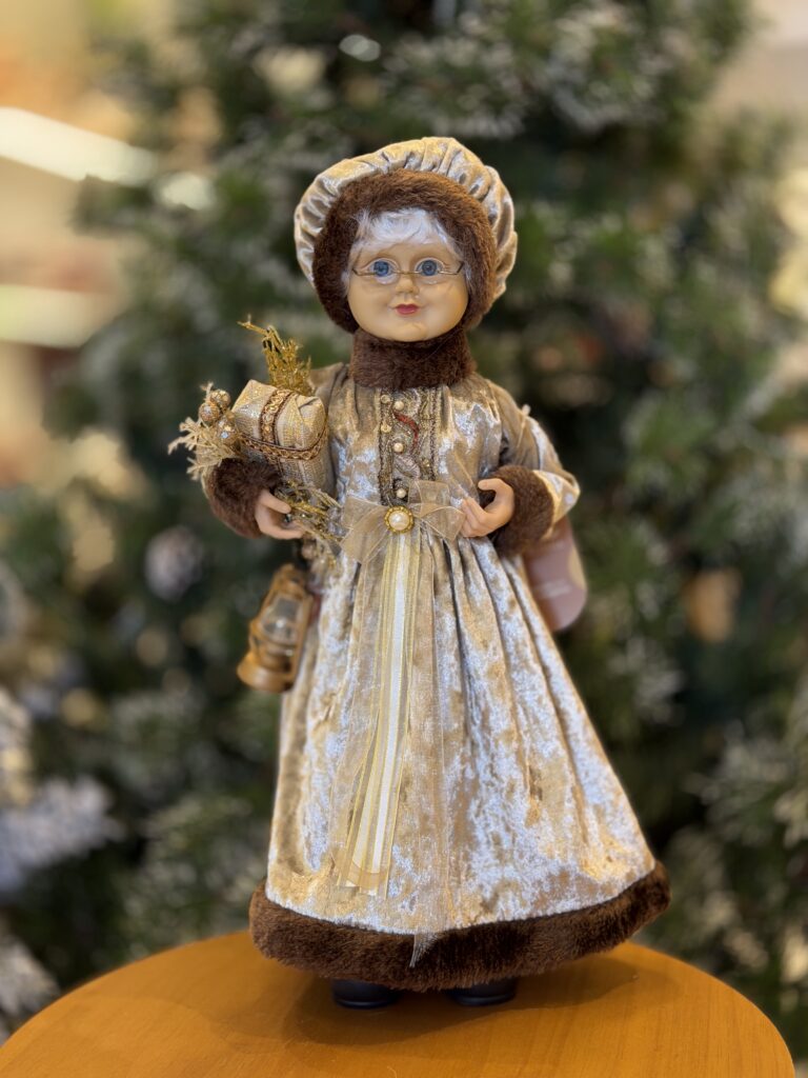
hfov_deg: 30.3
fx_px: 1494
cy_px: 539
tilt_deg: -5.2
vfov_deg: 39.7
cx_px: 404
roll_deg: -1.1
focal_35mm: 48
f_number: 1.78
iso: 80
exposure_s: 1/60
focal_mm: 6.76
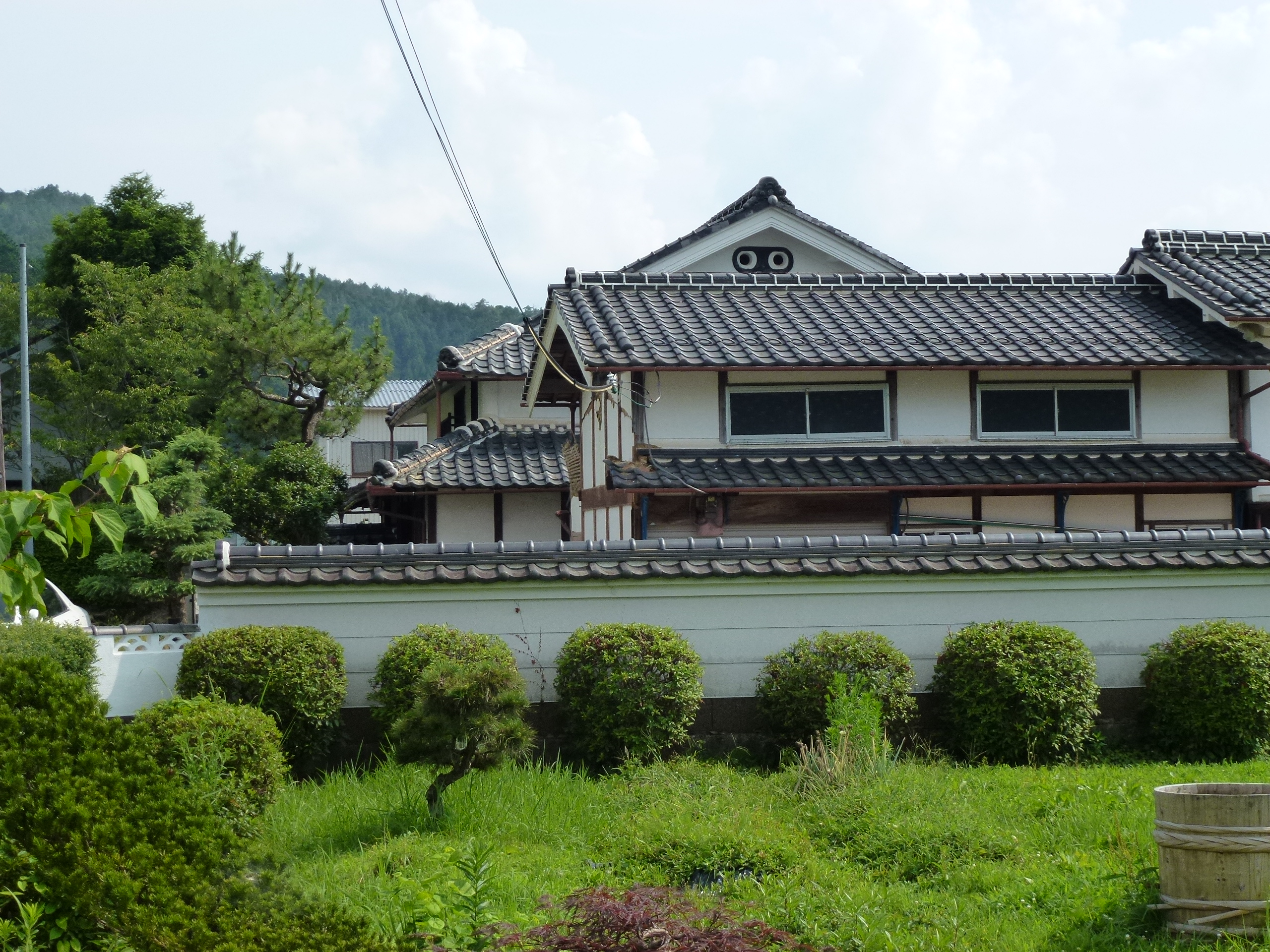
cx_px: 635
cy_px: 476
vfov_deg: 25.7
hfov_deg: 33.8
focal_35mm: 57
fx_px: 2091
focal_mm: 10.1
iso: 160
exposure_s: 1/640
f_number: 4.4
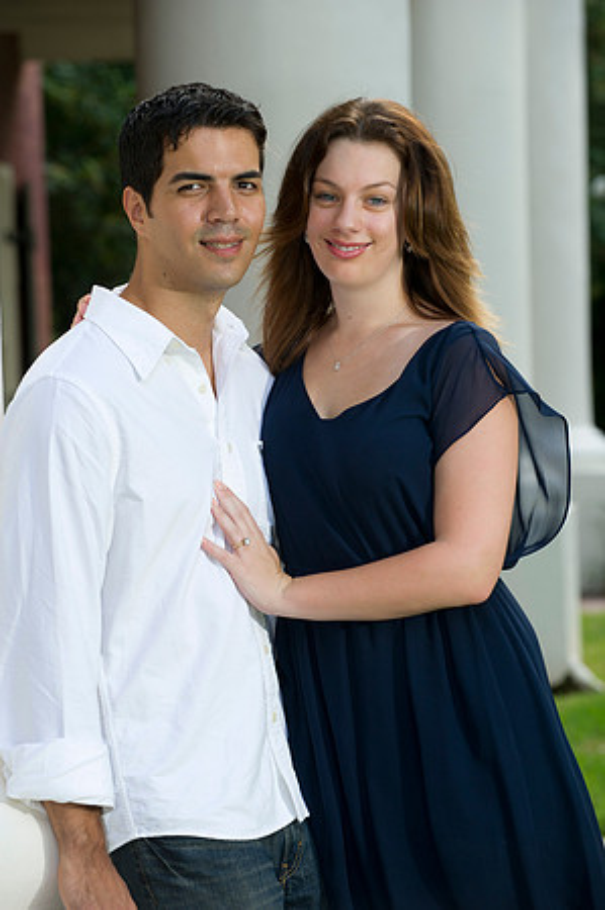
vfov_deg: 15.2
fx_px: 3411
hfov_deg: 10.1
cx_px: 302
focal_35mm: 135
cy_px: 455
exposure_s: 1/160
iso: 250
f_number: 5
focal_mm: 135
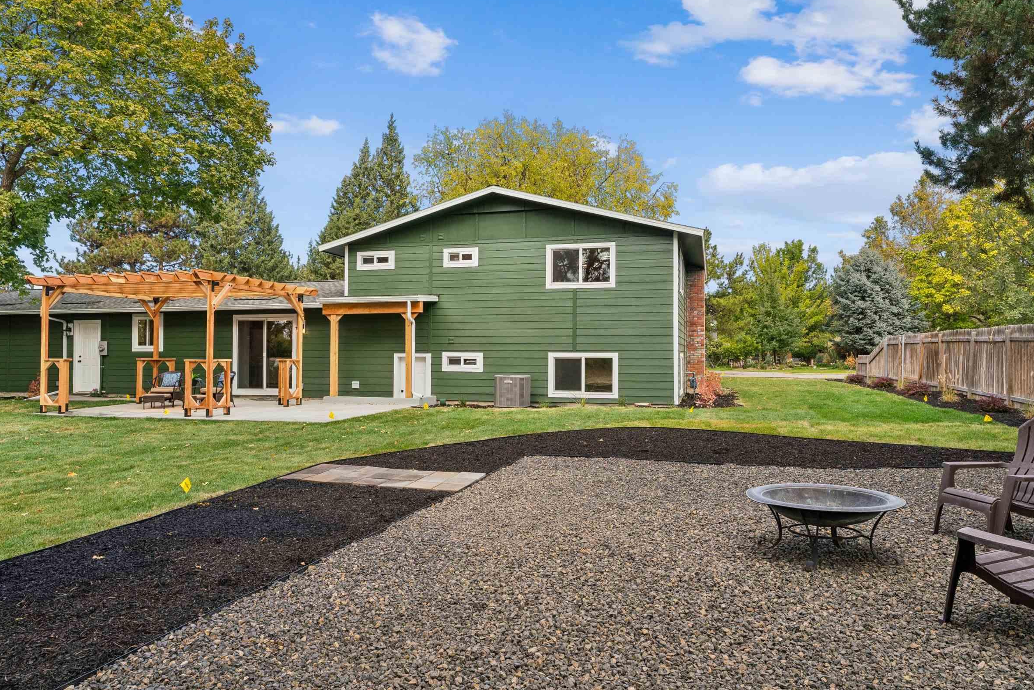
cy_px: 363
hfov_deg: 75.7
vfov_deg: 54.8
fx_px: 665
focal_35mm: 23
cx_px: 534
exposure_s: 1/60
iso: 400
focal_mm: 17.9
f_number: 13
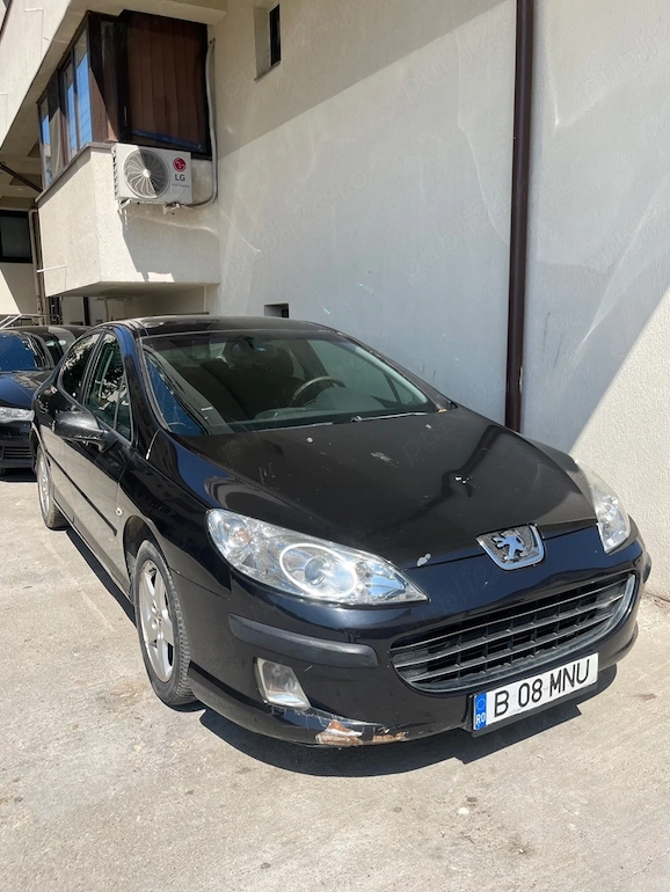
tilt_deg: -8.3
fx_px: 696
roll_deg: +1.4
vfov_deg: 65.3
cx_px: 340
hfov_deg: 51.4
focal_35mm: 27
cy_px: 432
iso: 50
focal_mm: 5.1
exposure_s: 1/2755
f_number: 1.6
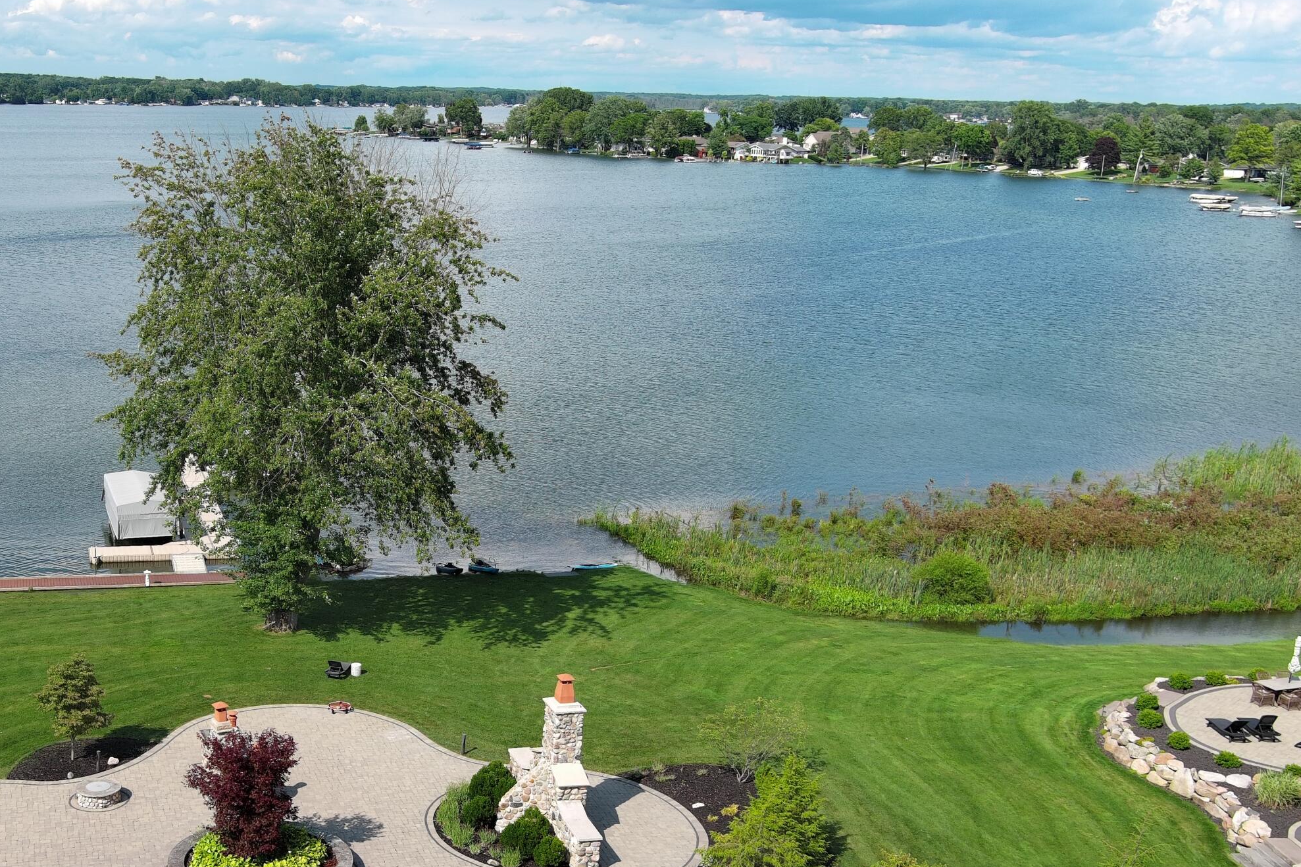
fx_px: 1590
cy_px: 627
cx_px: 363
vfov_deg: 30.1
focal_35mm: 44
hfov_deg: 43.4
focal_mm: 10.57
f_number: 2.8
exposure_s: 1/1115
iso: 101
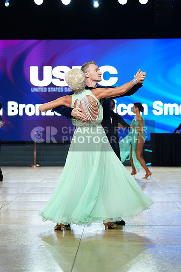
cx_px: 90
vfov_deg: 25.7
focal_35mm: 79
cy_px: 136
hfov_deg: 17.3
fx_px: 595
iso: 500
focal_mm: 79
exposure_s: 1/400
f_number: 2.8
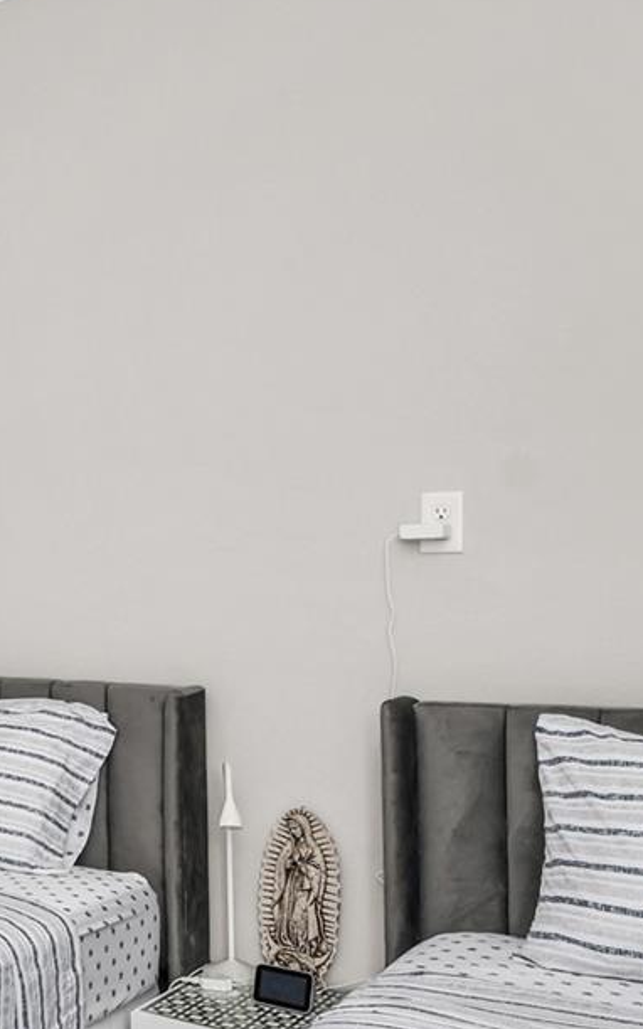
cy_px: 549
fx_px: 1121
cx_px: -222
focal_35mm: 40
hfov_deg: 26.4
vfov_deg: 49.2
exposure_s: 1/100
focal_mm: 10
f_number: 7.1
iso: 100
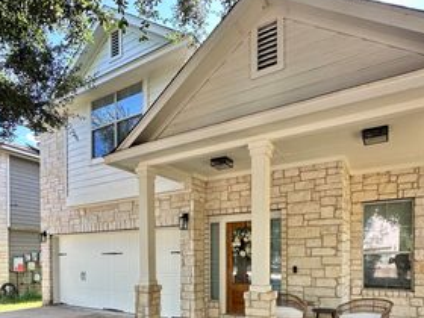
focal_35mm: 25
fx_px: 306
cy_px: 264
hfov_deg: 69.4
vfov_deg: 50.7
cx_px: 203
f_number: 2.2
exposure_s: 1/211
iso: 40
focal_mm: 2.22
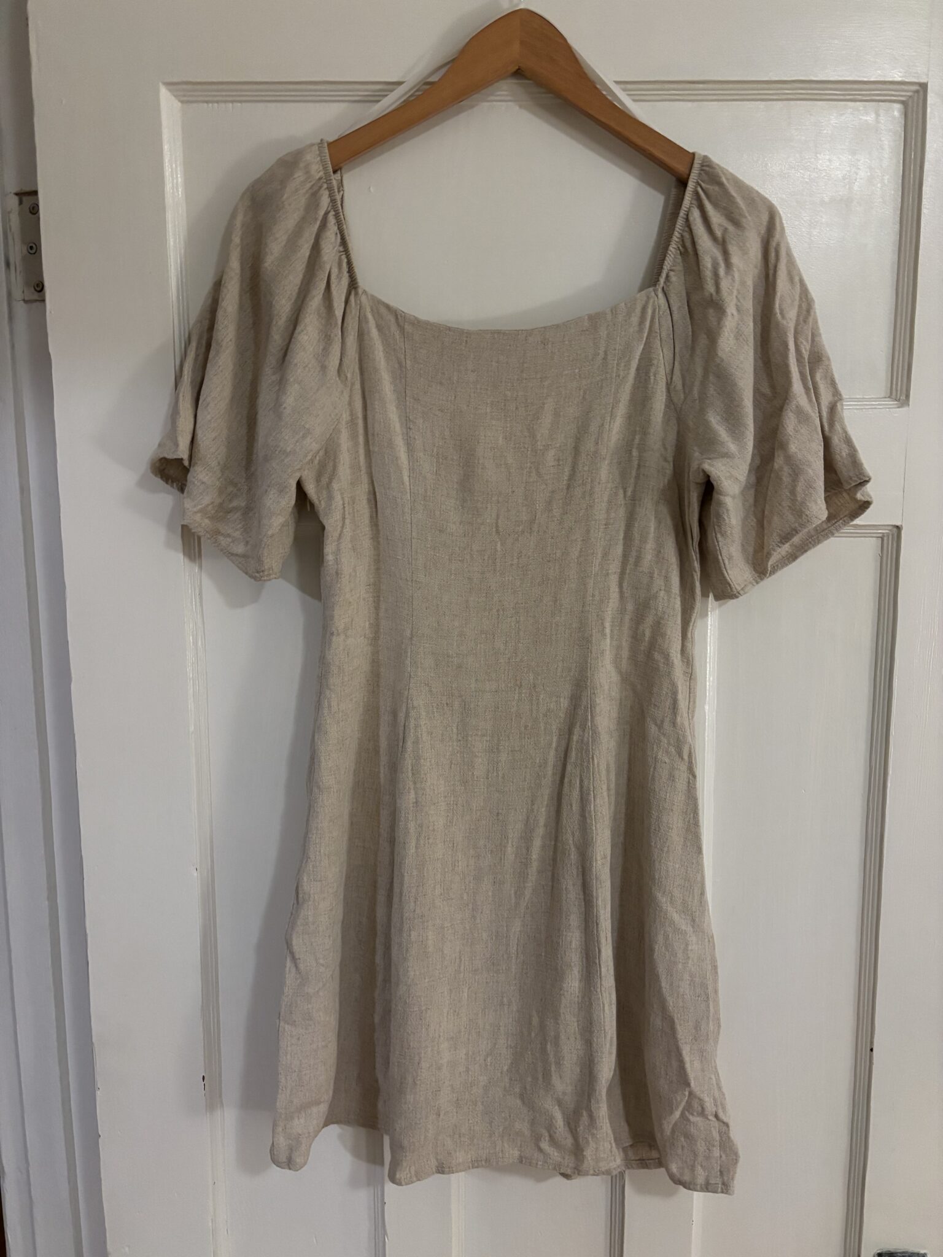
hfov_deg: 53.1
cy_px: 628
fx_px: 944
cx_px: 472
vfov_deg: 67.3
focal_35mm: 26
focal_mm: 5.96
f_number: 1.6
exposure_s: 1/40
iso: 400
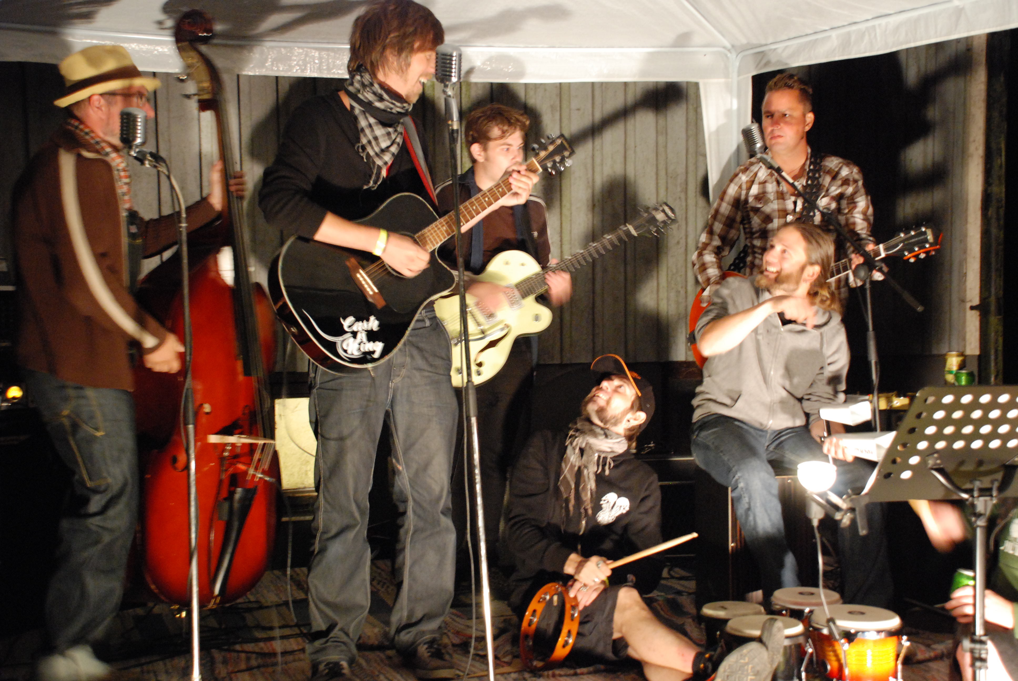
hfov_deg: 41.1
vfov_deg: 28.2
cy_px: 340
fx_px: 1359
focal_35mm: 48
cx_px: 509
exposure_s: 1/6
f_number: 4.5
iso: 1600
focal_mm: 32
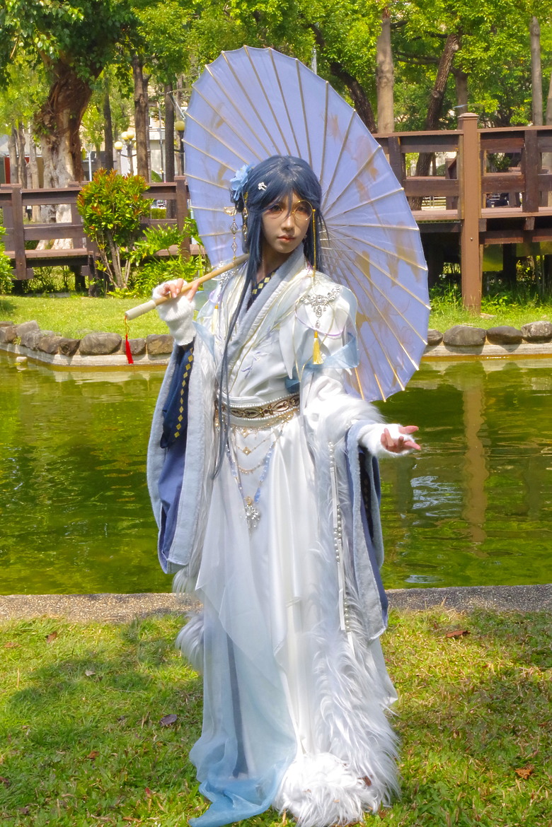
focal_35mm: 75
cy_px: 414
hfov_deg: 18.2
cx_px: 276
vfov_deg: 27.0
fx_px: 1725
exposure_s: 1/100
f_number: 5.6
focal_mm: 50
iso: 2000
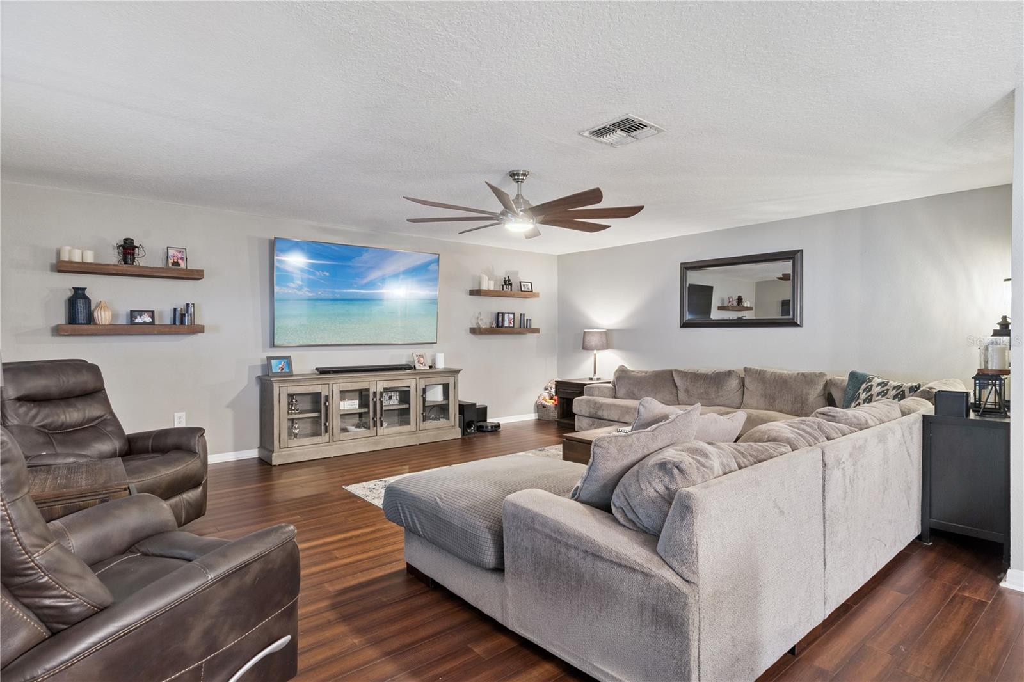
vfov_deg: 67.4
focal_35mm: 18
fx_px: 512
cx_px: 512
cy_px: 341
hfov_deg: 90.0
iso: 400
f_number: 9
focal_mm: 18
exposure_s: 1/10
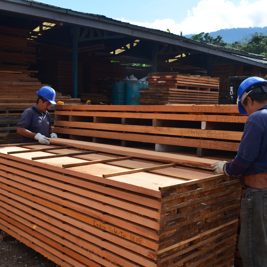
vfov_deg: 39.2
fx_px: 375
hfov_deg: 38.9
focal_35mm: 43
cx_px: 99
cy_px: 132
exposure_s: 1/125
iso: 140
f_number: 11
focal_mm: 22
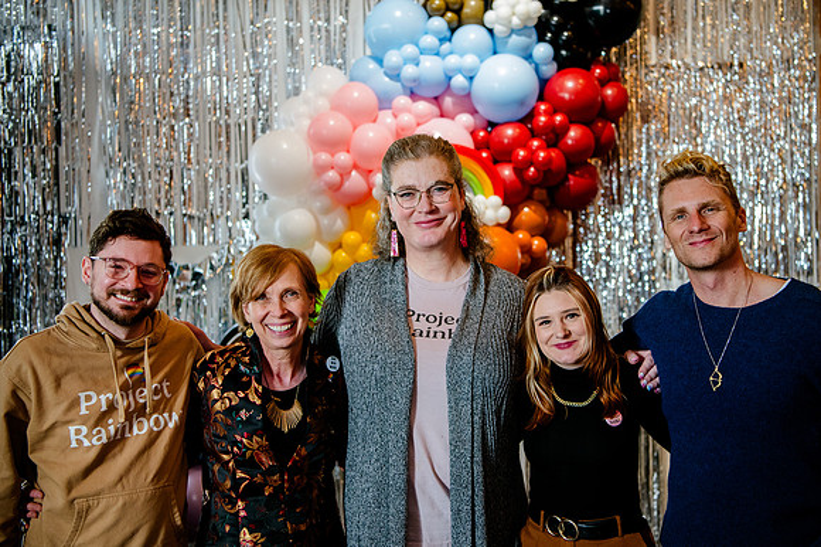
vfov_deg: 30.7
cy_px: 279
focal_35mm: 44
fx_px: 996
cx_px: 435
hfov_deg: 44.8
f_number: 3.2
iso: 2500
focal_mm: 38
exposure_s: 1/200
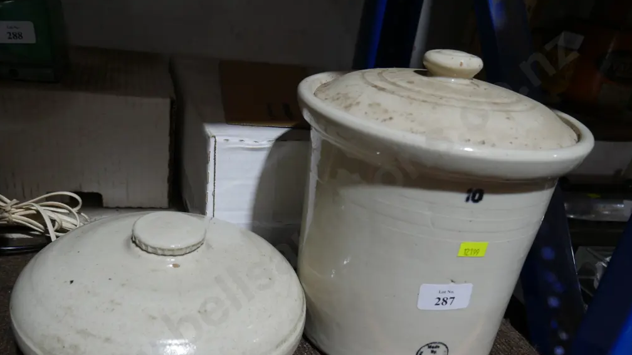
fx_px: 520
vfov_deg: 37.4
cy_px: 236
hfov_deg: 62.6
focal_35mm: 31
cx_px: 313
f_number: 3.5
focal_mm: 14
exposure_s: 1/60
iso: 200
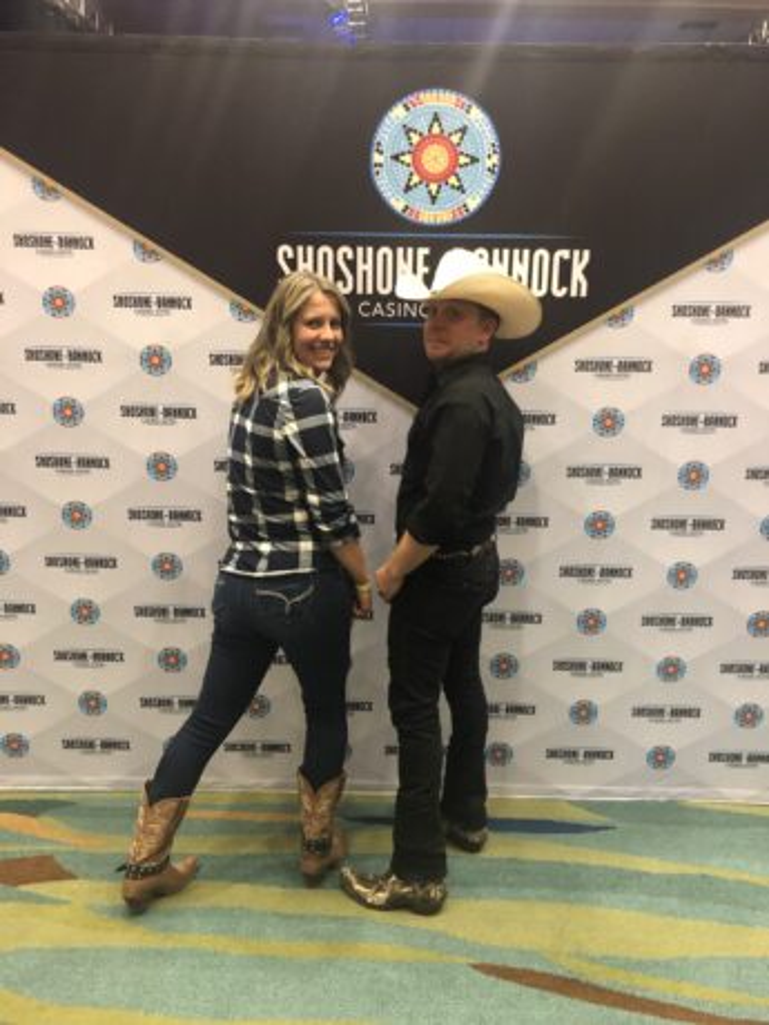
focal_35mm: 28
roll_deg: -0.9
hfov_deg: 49.7
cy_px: 512
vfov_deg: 63.4
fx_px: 829
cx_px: 384
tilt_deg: -14.3
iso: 100
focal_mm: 3.99
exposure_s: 1/12
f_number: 1.8
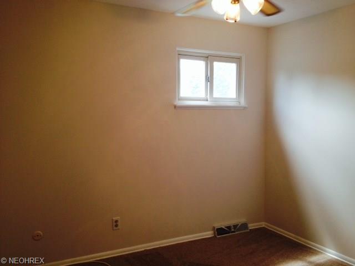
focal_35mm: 35
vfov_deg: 40.7
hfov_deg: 52.6
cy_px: 133
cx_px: 178
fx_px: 359
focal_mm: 4.28
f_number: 2.4
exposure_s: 1/30
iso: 50
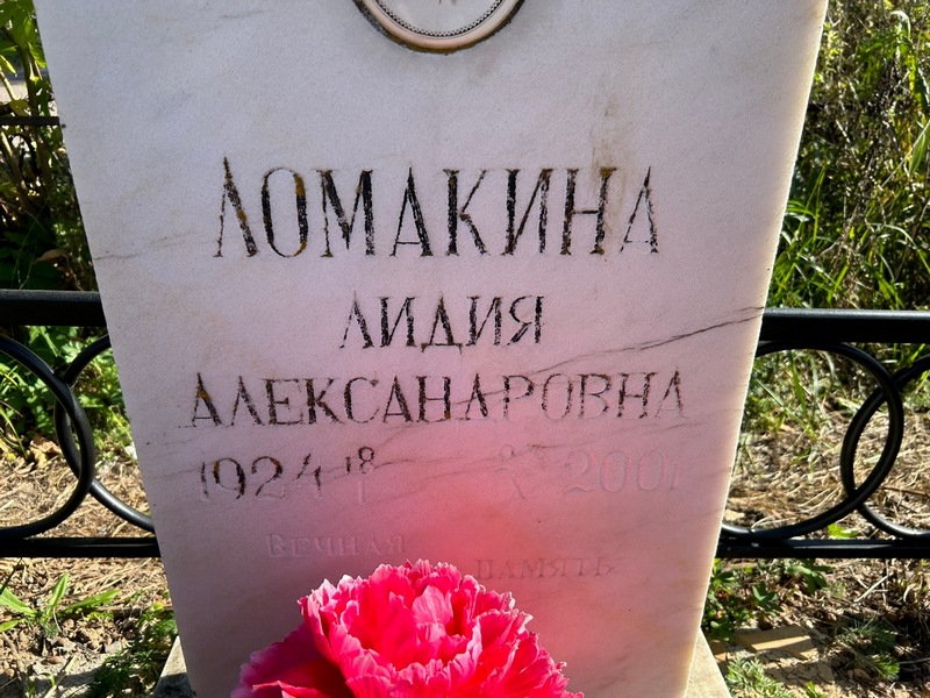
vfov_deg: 53.1
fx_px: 699
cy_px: 349
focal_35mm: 26
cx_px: 465
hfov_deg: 67.3
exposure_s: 1/1669
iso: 50
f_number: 1.5
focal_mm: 5.7
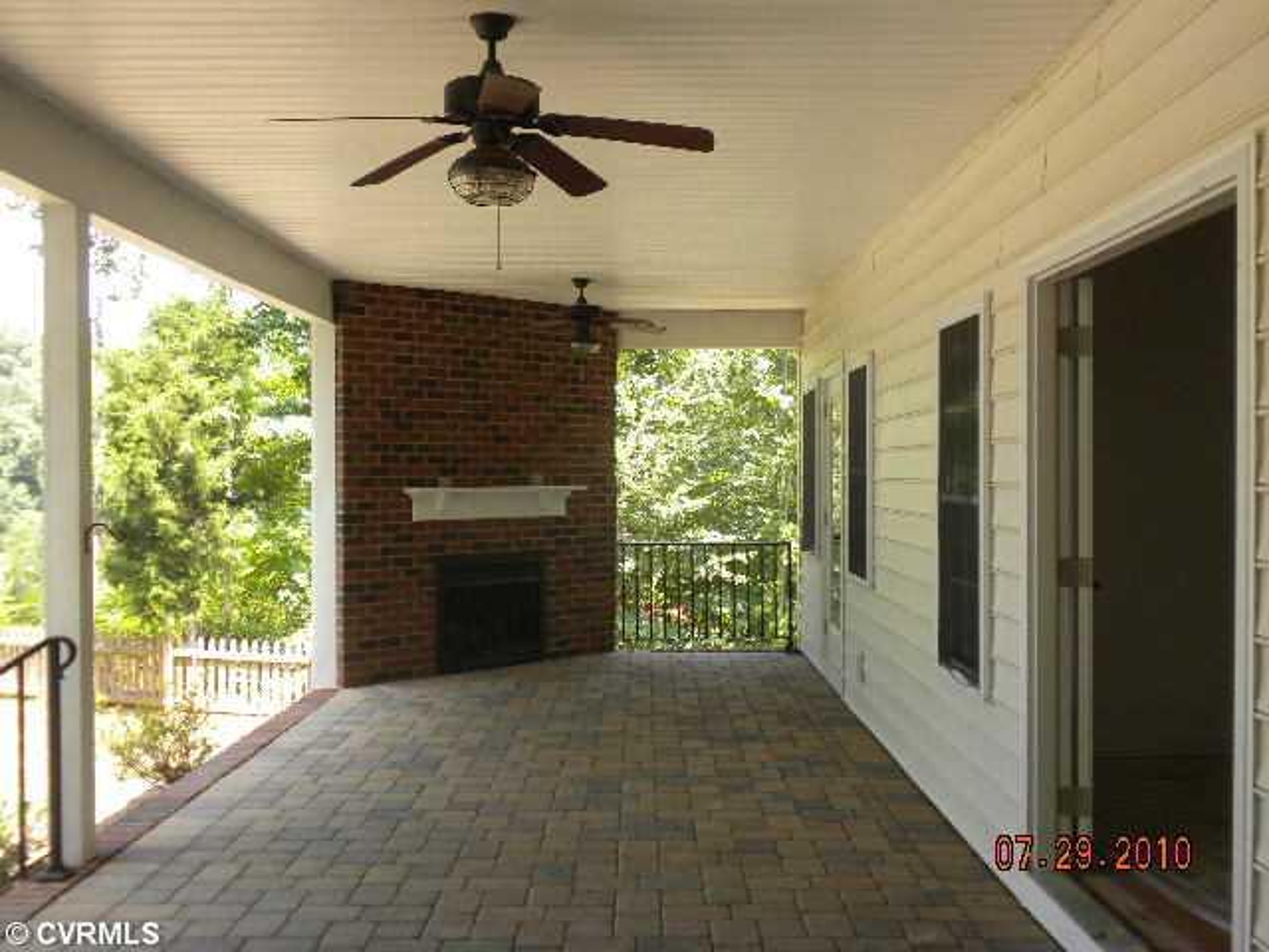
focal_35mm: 37
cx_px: 634
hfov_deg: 50.1
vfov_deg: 38.7
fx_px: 1356
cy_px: 476
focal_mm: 6.6
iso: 64
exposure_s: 1/56.4
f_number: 3.5
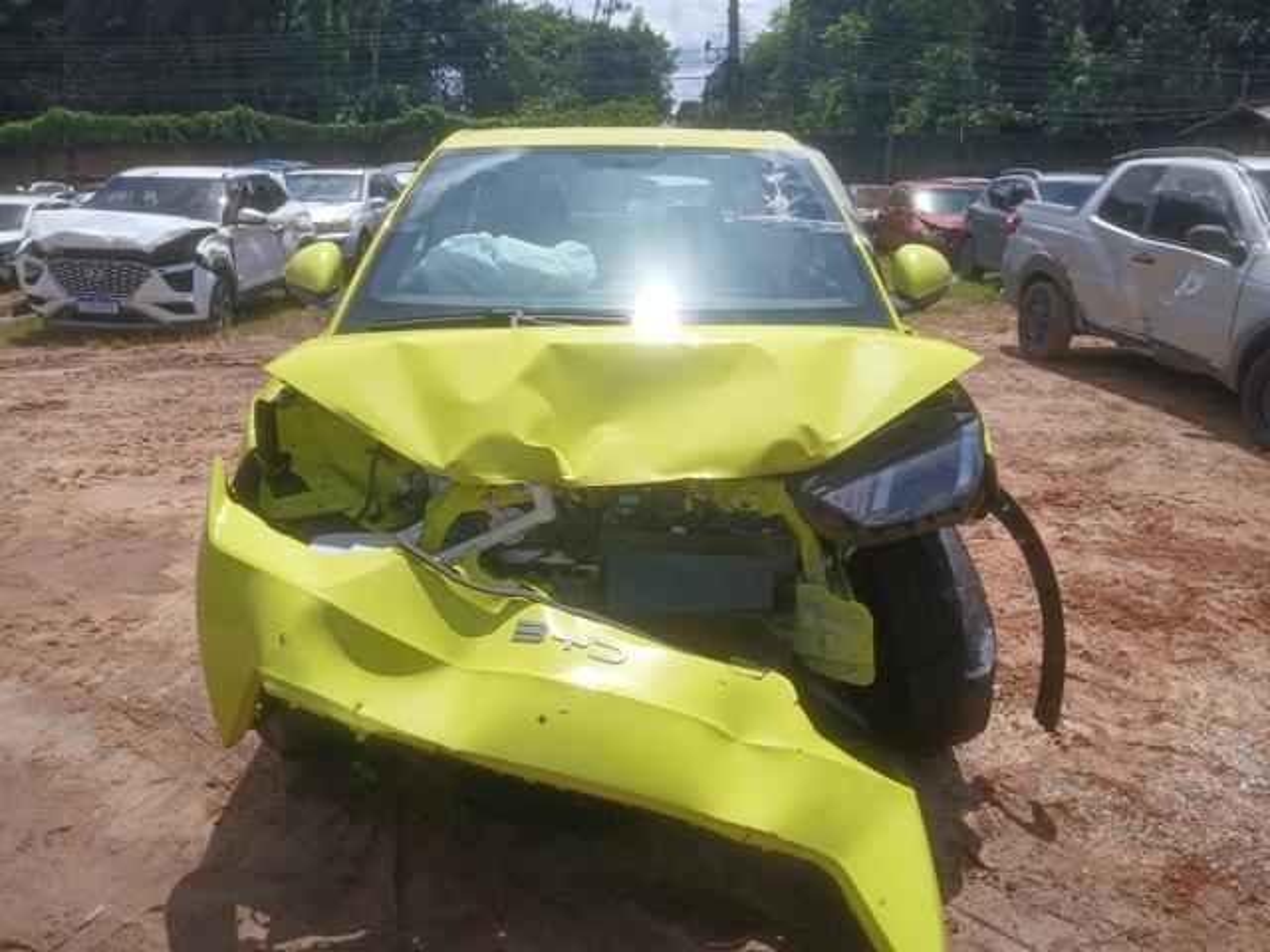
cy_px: 476
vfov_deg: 53.1
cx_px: 635
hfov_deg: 67.3
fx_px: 954
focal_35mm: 26
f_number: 1.8
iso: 20
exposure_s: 1/910
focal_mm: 3.98
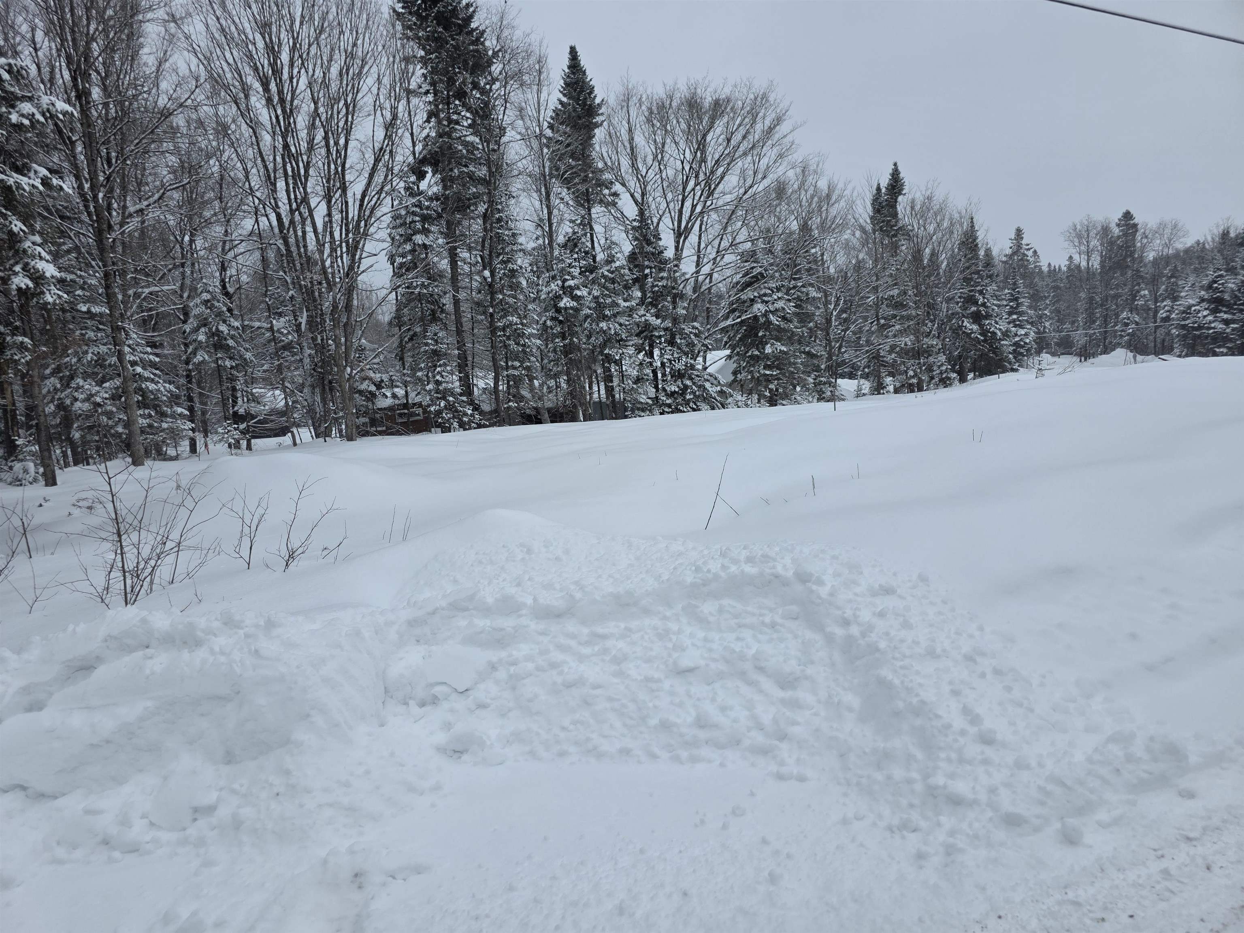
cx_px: 622
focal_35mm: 23
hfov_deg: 73.9
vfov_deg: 58.9
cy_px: 466
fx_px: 827
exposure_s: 1/7944
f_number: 1.7
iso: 64
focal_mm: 6.3
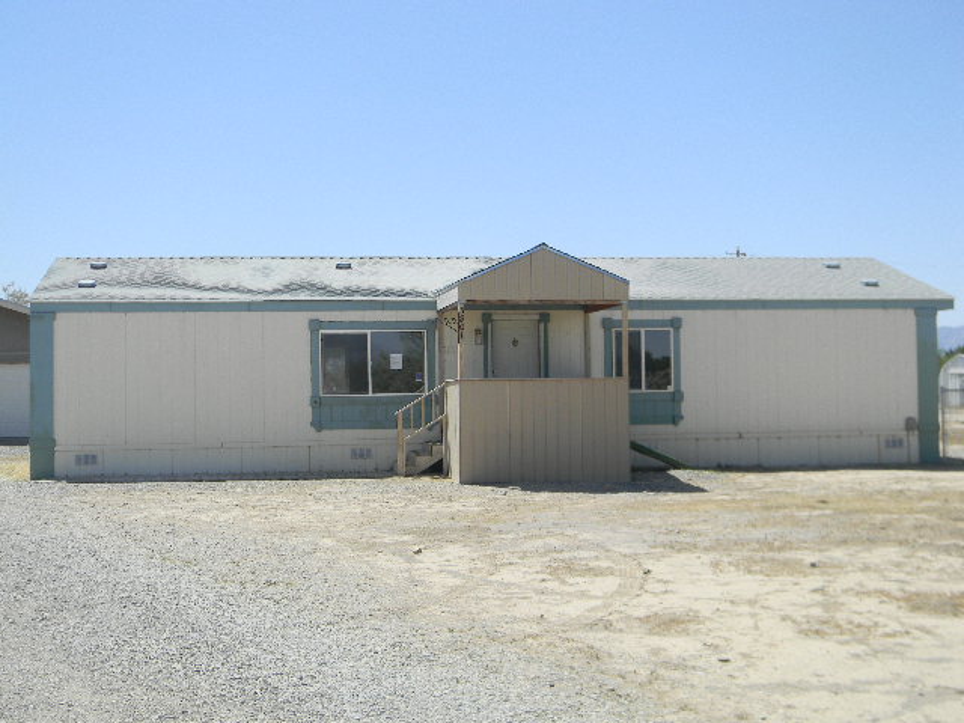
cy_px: 362
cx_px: 482
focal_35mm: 47
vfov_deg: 30.9
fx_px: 1309
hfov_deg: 40.4
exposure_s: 1/221
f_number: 7.8
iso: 80
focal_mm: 8.6
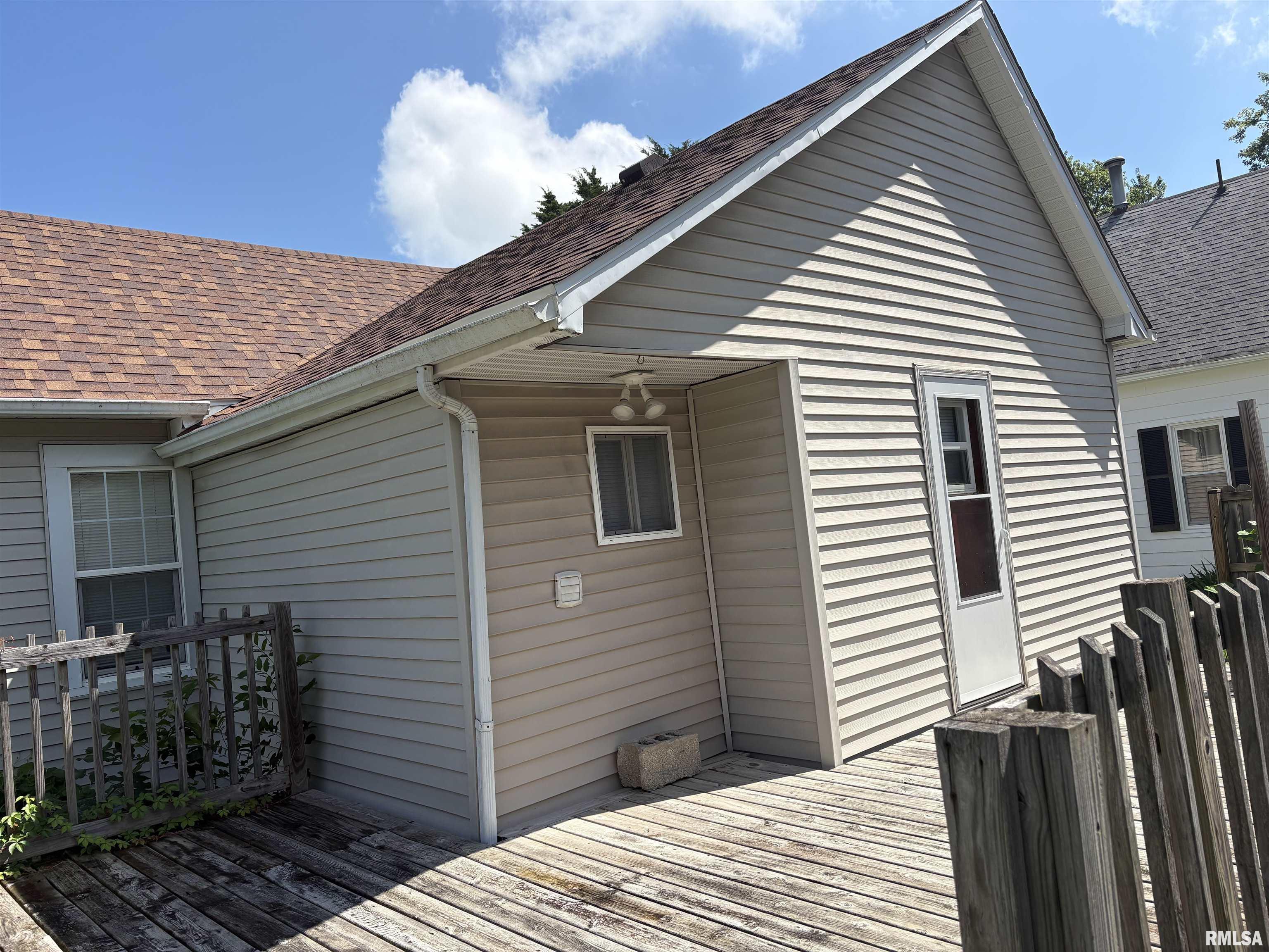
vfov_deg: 53.1
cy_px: 476
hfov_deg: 67.3
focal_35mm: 26
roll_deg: +3.7
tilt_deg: +3.0
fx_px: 953
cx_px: 634
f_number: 1.6
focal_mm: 5.96
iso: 50
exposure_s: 1/3125
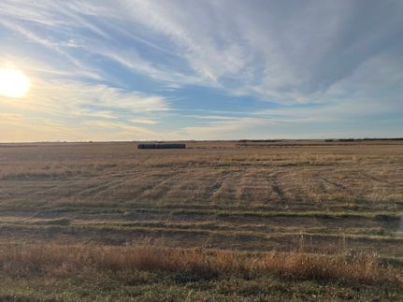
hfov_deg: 67.3
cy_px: 151
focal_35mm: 26
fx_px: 303
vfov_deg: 53.0
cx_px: 202
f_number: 1.6
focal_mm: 4.2
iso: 32
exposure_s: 1/6897
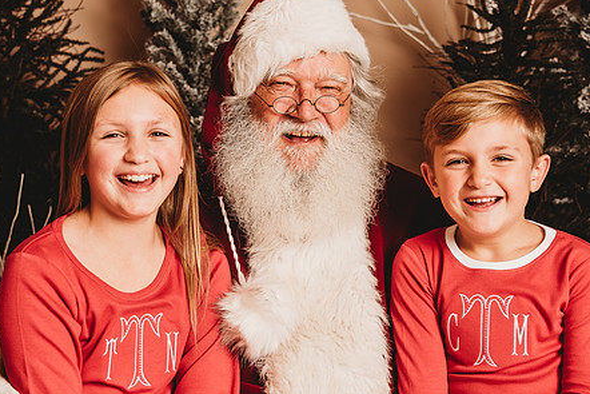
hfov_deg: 36.2
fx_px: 902
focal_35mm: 55
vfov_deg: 24.6
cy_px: 229
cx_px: 282
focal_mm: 38
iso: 100
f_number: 4
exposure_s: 1/160
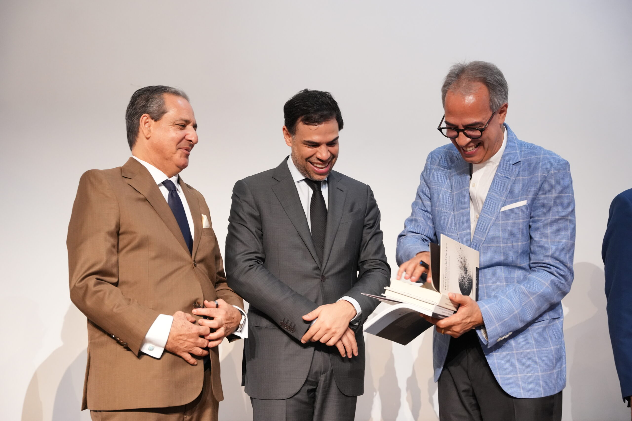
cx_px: 316
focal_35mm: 52
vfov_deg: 26.2
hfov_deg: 38.5
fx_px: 904
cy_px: 210
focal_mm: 51.5
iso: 5000
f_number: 3.5
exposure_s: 1/100
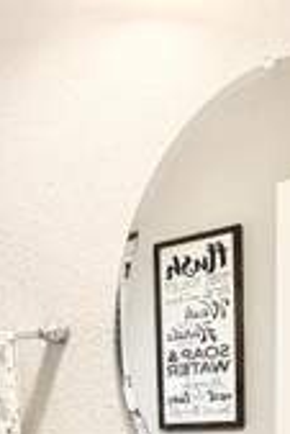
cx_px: -126
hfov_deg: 21.3
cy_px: 490
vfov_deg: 31.6
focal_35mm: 55
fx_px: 663
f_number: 2.2
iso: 250
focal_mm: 2.22
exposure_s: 1/60
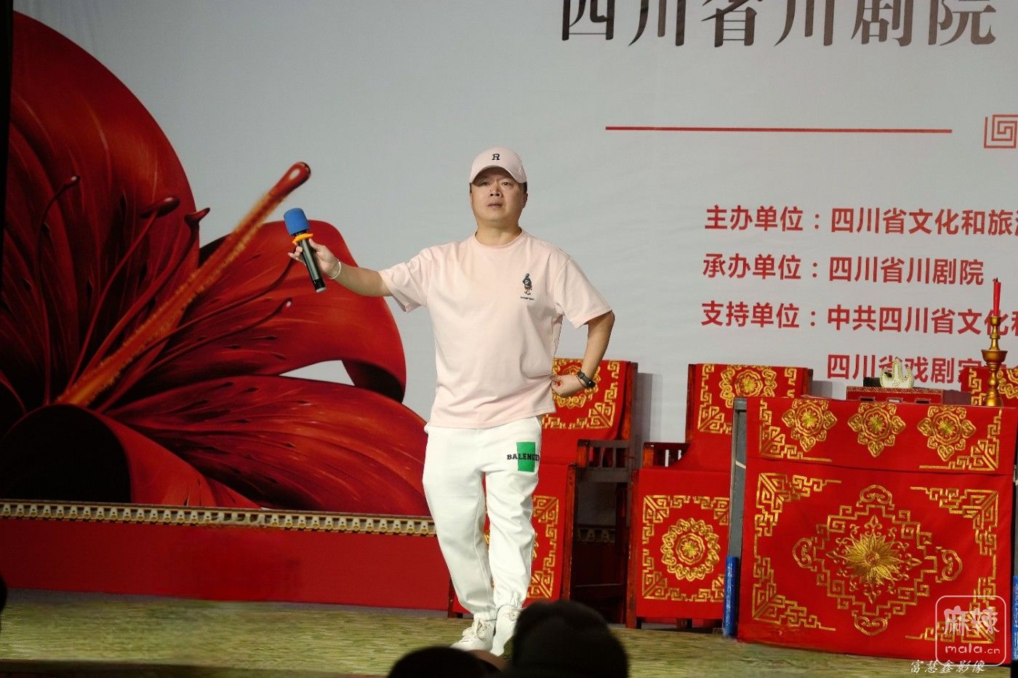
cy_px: 339
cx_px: 509
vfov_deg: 11.3
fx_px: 3421
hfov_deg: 16.9
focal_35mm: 121
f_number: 5.6
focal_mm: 121
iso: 640
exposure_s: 1/160
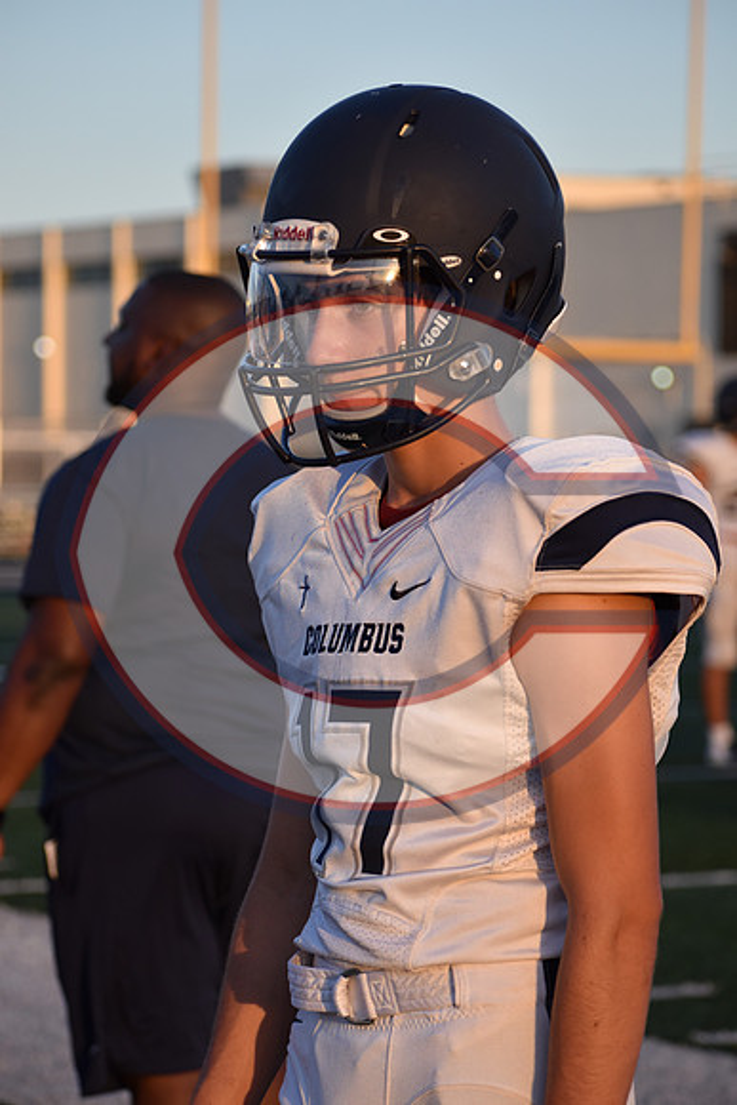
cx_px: 368
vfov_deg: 13.4
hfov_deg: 9.0
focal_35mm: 153
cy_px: 552
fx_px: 4695
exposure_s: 1/1000
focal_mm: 102
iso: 500
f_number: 4.8
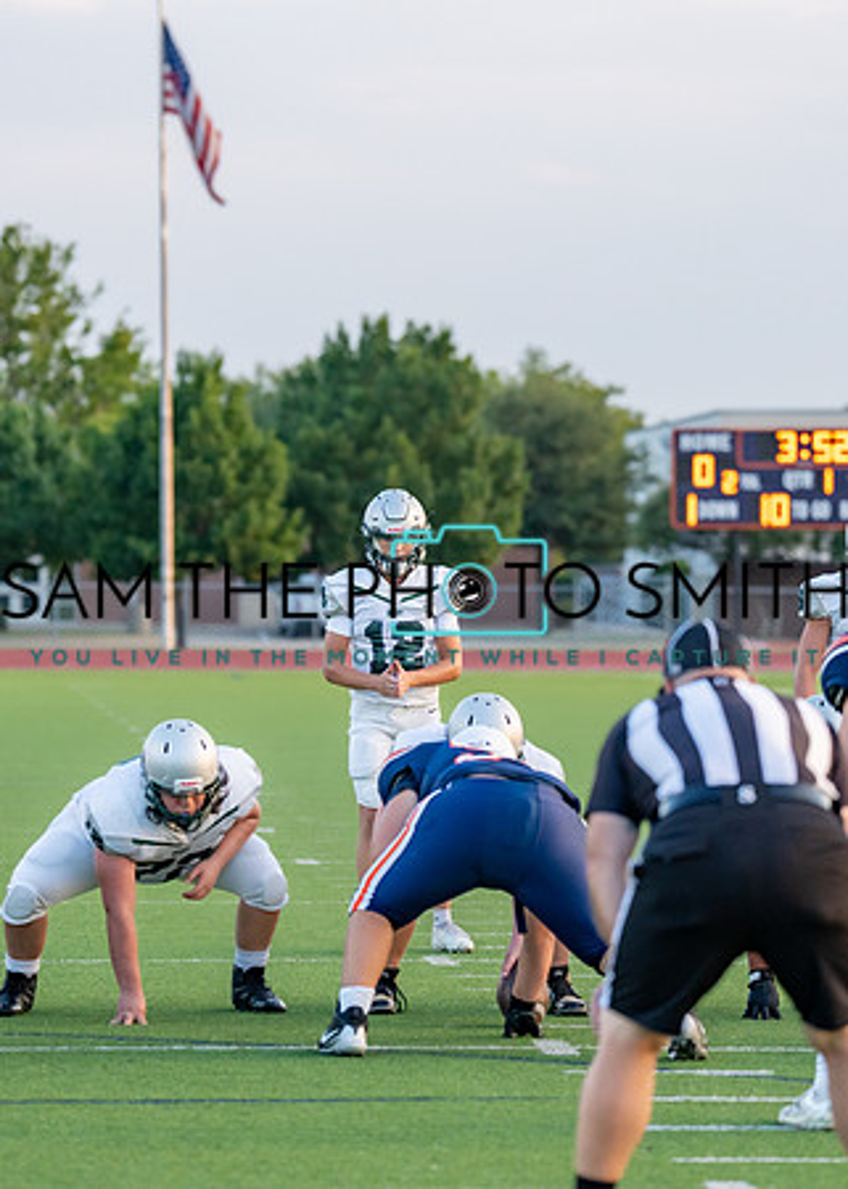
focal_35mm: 190
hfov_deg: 7.6
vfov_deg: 10.6
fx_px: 6418
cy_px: 585
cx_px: 396
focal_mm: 121
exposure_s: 1/1250
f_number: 2.8
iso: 640
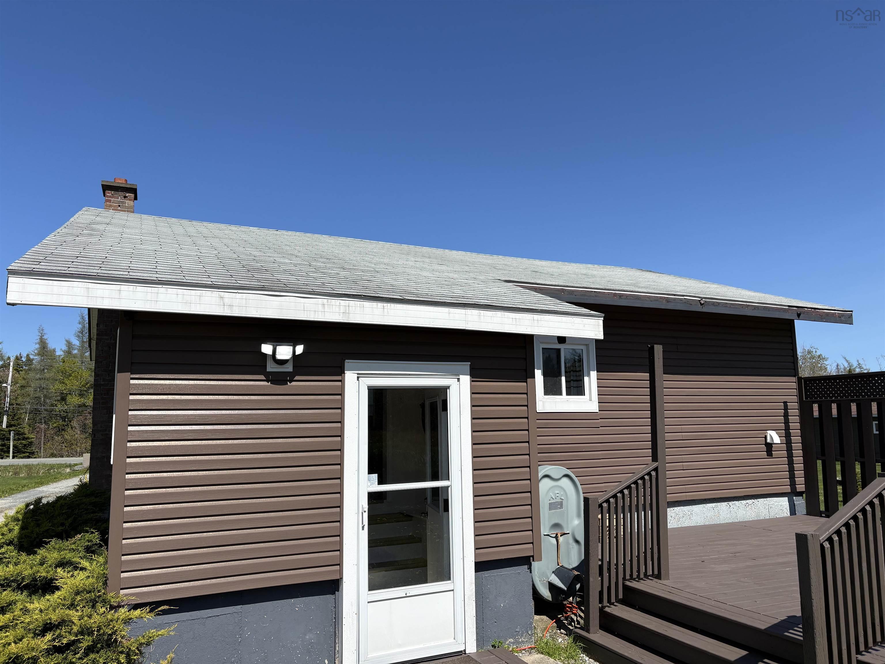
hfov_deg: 67.3
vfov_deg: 53.1
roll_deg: +1.5
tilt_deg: +8.1
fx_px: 665
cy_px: 332
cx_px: 442
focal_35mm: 26
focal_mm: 5.96
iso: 50
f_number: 1.6
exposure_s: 1/4608
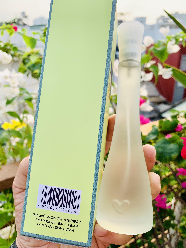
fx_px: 186
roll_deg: +0.5
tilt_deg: -22.1
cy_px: 124
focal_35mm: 26
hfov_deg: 53.1
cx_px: 93
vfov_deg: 67.3
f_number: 1.8
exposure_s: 1/903
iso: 25
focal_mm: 4.25
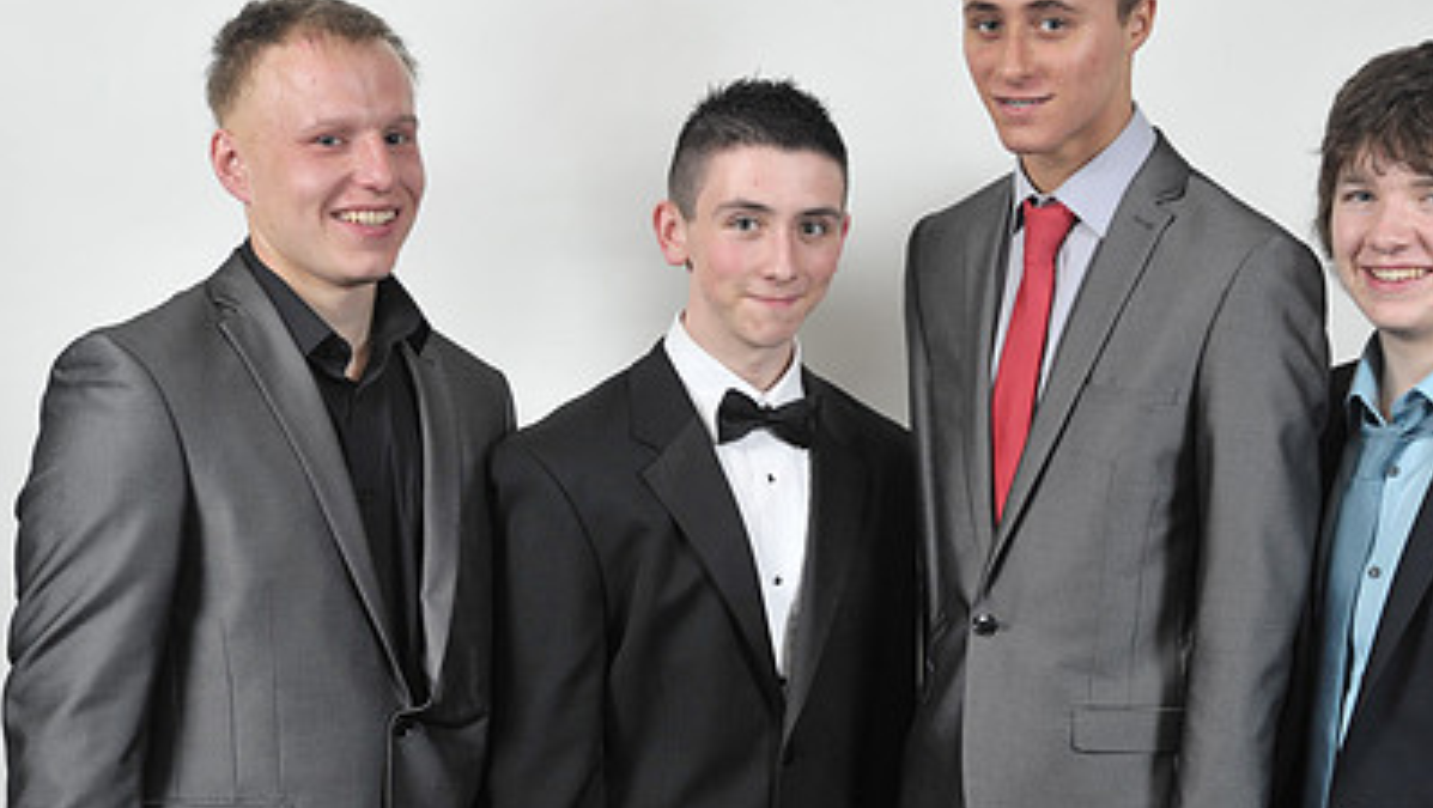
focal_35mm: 76
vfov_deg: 15.9
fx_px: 2890
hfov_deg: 27.8
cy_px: 363
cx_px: 840
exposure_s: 1/160
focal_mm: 50
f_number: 7.1
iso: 1000
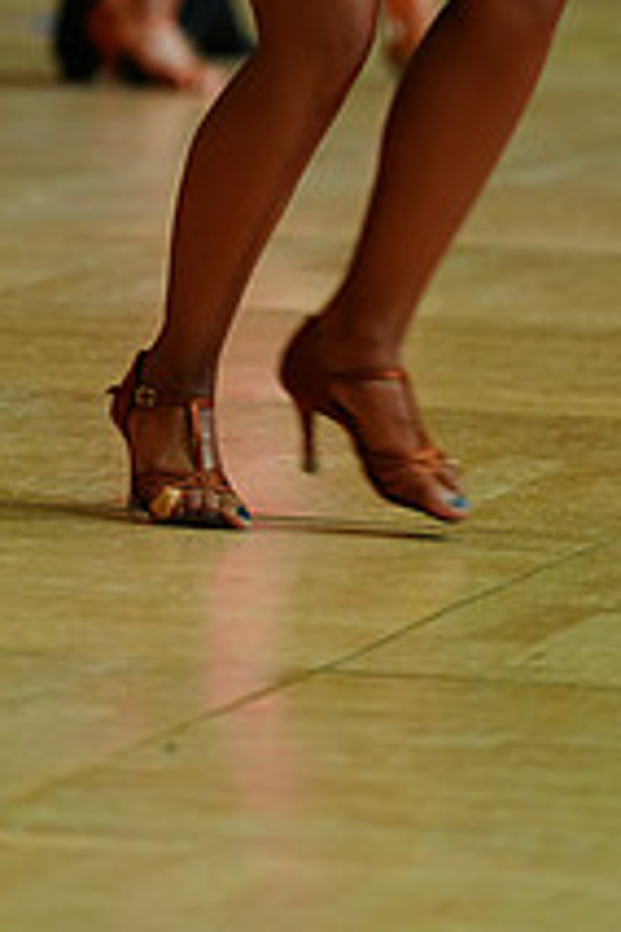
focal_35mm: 389
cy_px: -319
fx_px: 10065
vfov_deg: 5.3
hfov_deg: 3.5
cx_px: -7
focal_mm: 143
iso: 2000
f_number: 2.8
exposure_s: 1/320
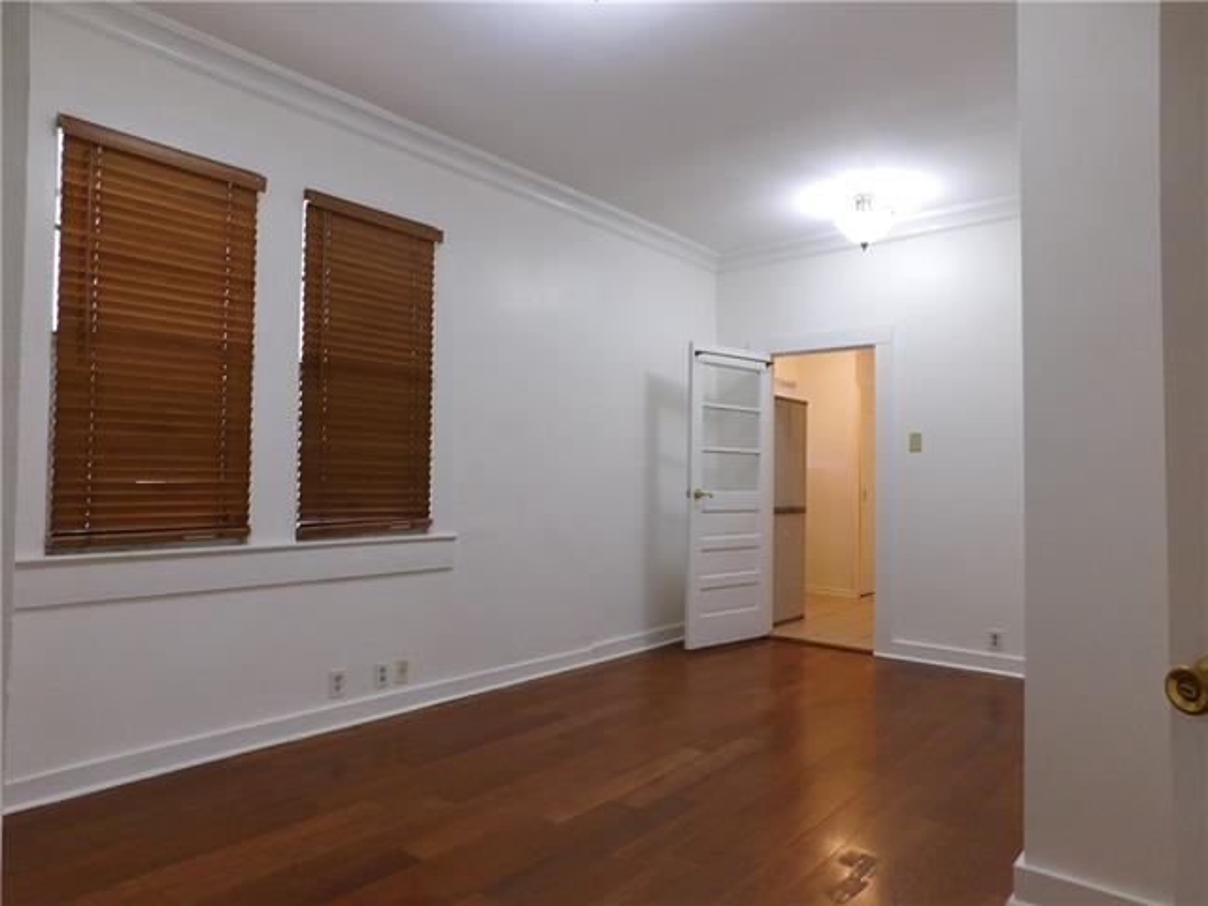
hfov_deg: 73.9
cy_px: 453
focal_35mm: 23
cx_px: 604
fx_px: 803
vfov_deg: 58.9
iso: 220
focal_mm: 4
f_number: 3
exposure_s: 1/30
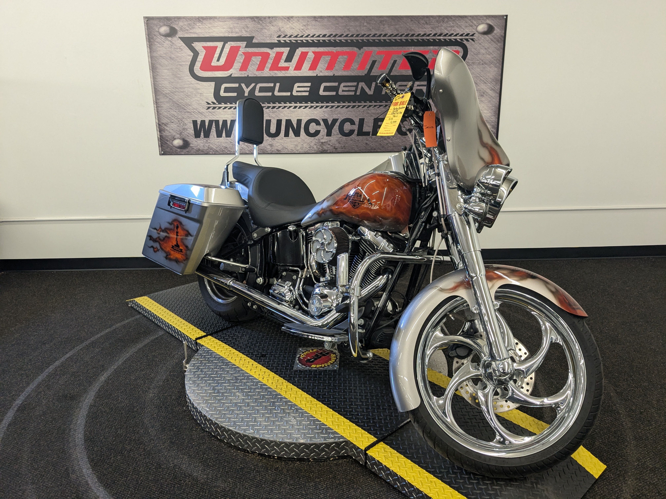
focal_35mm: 27
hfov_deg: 65.3
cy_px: 250
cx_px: 333
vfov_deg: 51.4
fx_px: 519
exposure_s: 1/60
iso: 280
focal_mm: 4.38
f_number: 1.73
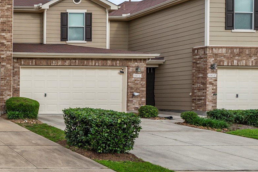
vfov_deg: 34.2
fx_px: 280
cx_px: -86
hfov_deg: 33.8
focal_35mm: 39
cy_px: 98
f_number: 8
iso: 100
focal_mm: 14
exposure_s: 1/250
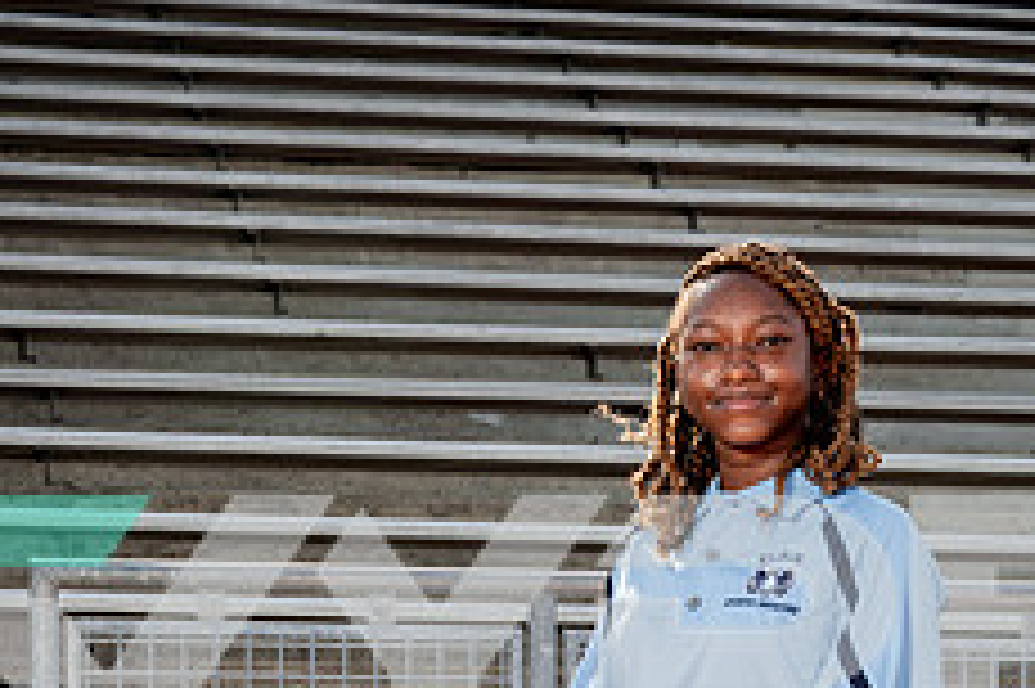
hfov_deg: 15.0
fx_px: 3936
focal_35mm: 137
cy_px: 953
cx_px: 554
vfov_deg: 9.8
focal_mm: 70
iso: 250
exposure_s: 1/250
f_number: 8
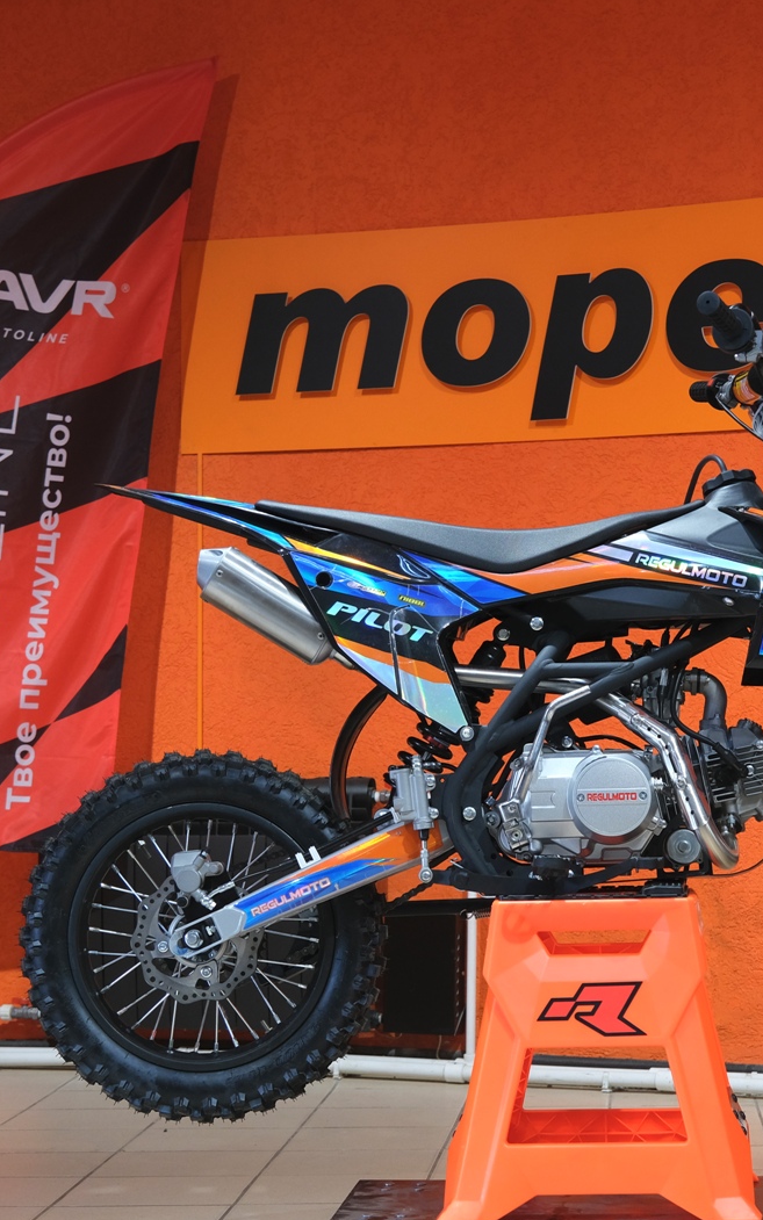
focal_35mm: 76
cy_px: 618
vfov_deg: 27.1
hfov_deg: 17.1
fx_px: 2528
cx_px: 548
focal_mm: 32.5
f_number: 4
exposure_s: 1/60
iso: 800
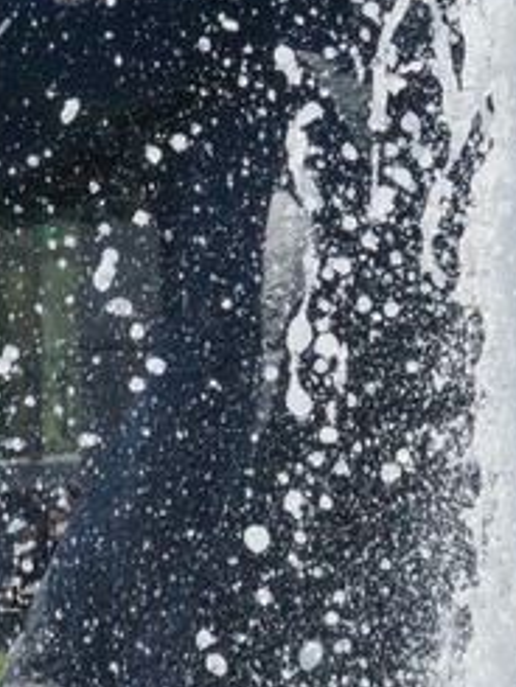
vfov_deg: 1.6
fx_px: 24207
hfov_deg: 1.2
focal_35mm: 1219
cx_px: 1192
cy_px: 126
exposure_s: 1/800
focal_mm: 230
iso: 500
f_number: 14
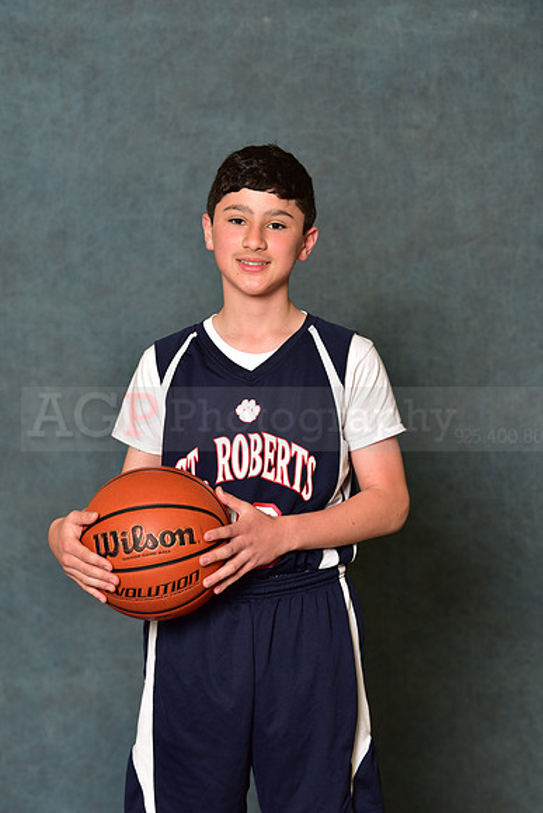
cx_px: 272
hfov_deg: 13.4
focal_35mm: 102
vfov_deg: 20.0
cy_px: 406
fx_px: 2306
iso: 320
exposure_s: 1/200
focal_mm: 102
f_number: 4.5
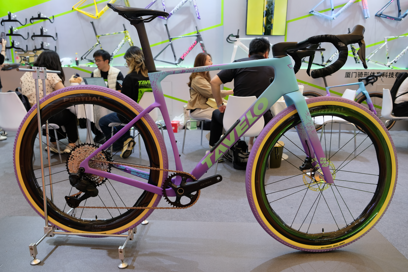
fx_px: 306
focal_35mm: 27
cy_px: 136
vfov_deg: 47.9
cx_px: 204
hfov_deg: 67.4
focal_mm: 18
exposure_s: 1/60
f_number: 4
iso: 500
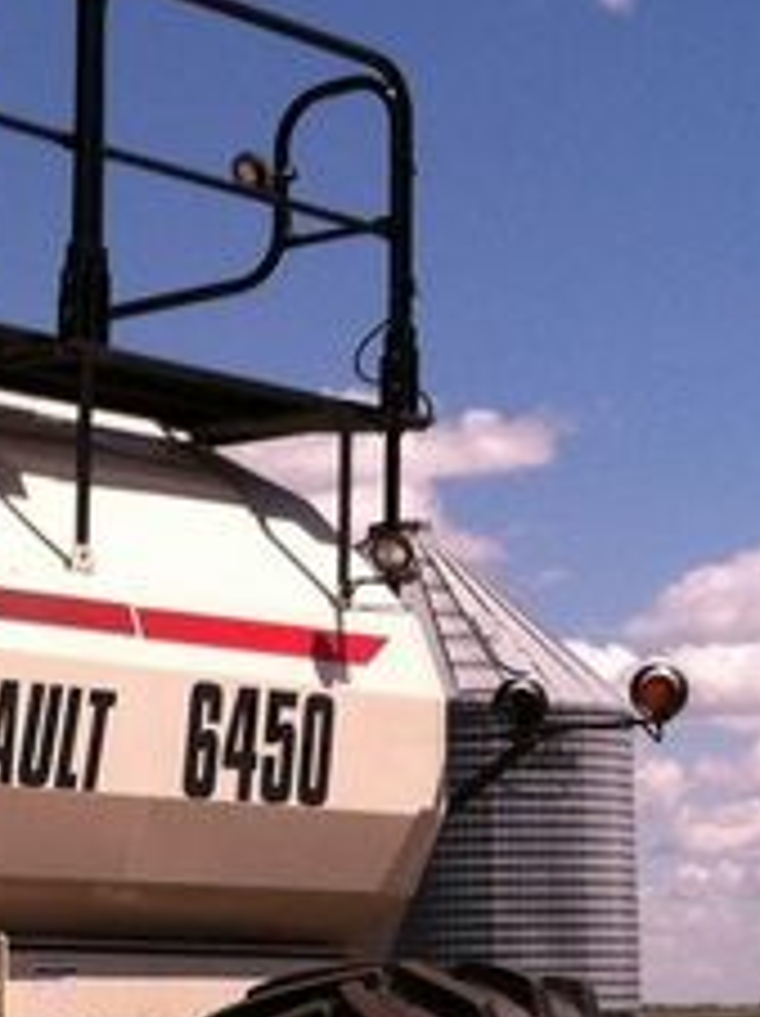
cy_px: 945
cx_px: -355
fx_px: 3637
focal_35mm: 124
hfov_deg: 11.5
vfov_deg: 15.7
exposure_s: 1/1765
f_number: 2.8
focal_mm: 3.85
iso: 80
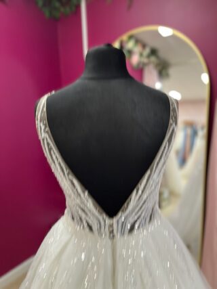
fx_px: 217
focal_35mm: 26
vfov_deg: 67.3
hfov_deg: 53.0
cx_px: 108
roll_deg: +1.5
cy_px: 144
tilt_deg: -5.6
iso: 160
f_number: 1.6
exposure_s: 1/50
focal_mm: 5.1
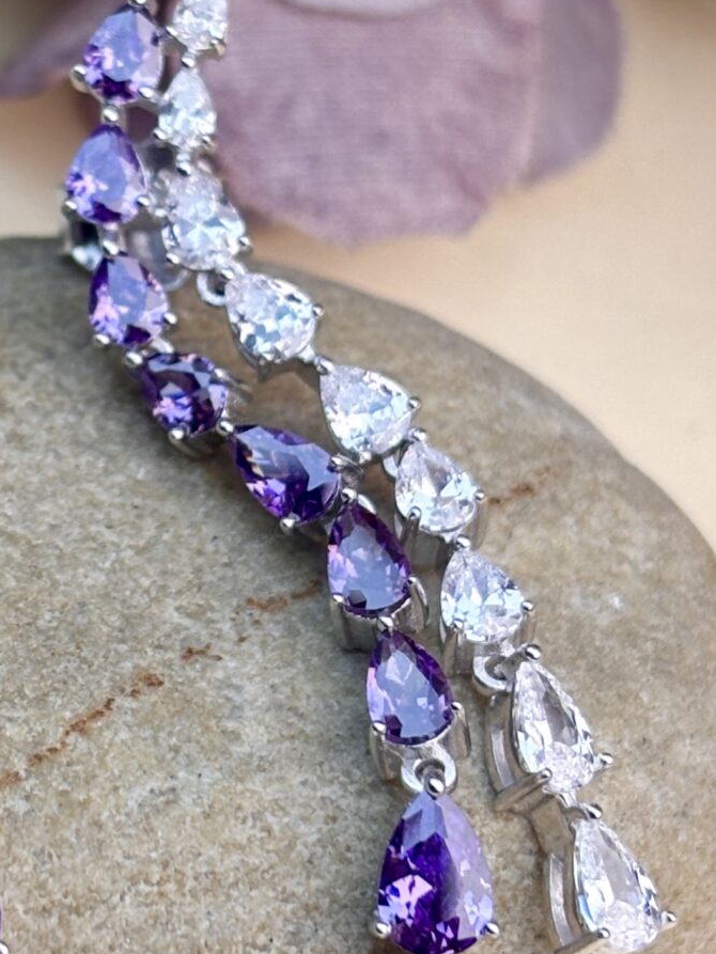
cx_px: 18
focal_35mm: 149
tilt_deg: -51.8
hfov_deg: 9.9
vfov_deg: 13.2
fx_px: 4108
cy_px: 400
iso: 32
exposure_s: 1/1017
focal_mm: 5.96
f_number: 1.6
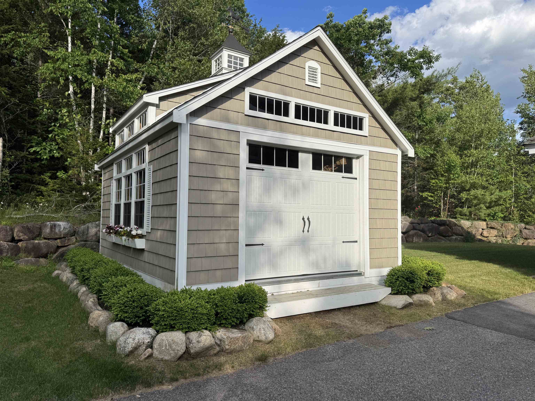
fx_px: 371
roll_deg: -0.1
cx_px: 268
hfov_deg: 71.6
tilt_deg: +3.3
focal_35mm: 24
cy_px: 200
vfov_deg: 56.8
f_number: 1.78
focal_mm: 6.76
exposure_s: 1/3802
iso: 80
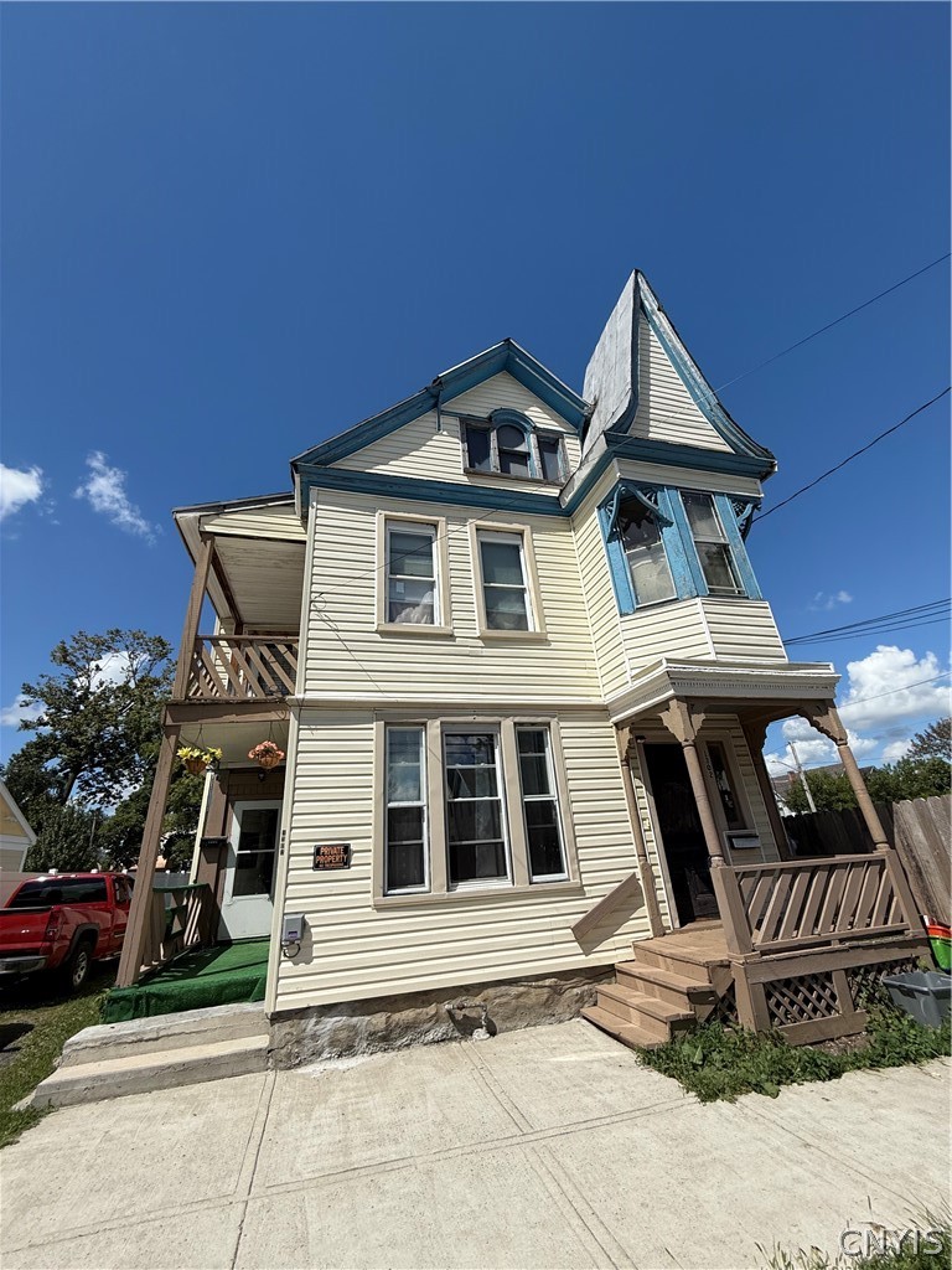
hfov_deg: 85.7
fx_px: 513
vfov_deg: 102.1
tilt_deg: +25.6
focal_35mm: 14
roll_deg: +4.0
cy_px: 635
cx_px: 476
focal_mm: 2.22
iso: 50
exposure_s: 1/4149
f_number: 2.2
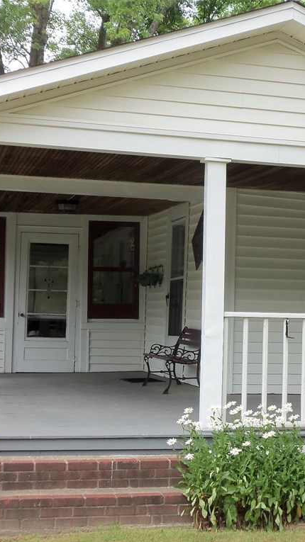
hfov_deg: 17.1
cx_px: 228
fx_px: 1007
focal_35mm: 70
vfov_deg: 30.2
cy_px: 271
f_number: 3.8
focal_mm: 8.7
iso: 64
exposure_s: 1/200
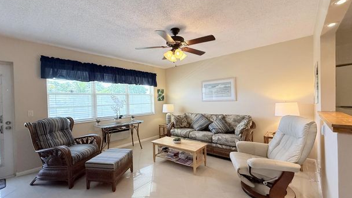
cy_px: 102
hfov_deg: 99.4
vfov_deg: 67.1
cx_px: 171
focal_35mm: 16
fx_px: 149
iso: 160
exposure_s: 1/120
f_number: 2.2
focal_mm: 2.22
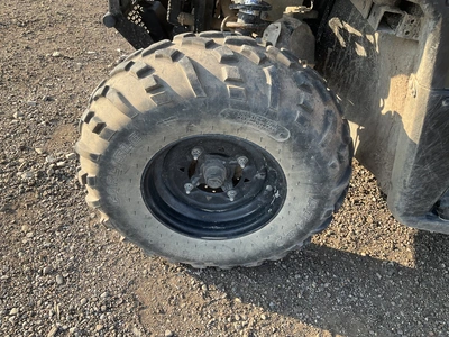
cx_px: 224
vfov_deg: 48.2
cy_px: 168
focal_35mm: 29
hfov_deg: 61.7
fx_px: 376
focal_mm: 3
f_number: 1.8
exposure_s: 1/228
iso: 20
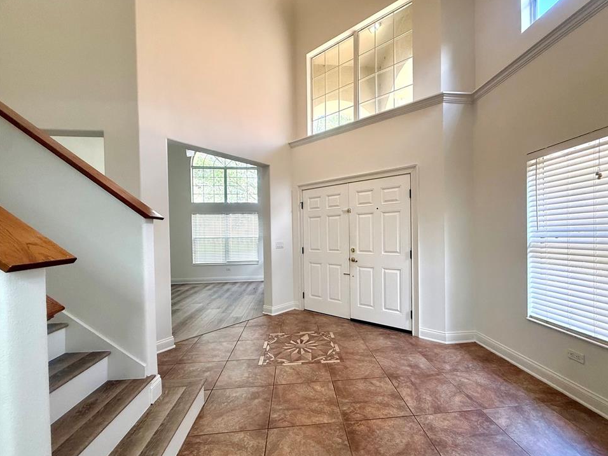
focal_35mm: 15
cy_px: 237
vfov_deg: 81.7
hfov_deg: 98.0
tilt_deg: -0.7
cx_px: 324
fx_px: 263
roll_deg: +0.8
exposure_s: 1/120
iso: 200
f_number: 2.2
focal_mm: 2.22
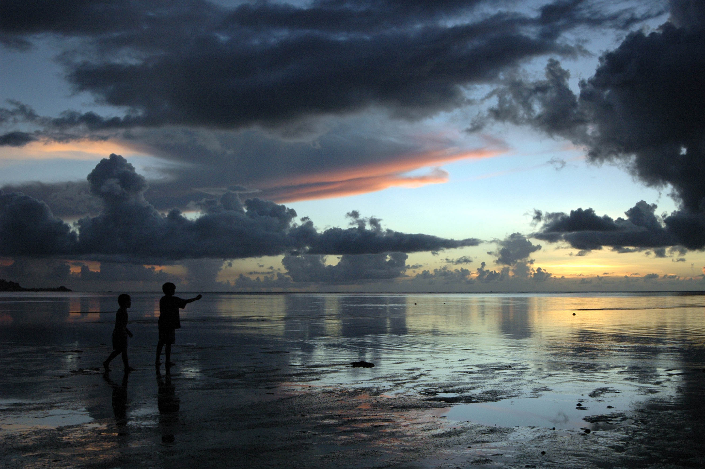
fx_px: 822
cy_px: 234
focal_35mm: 42
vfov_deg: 31.8
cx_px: 352
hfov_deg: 46.4
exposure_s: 1/320
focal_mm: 28
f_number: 4.5
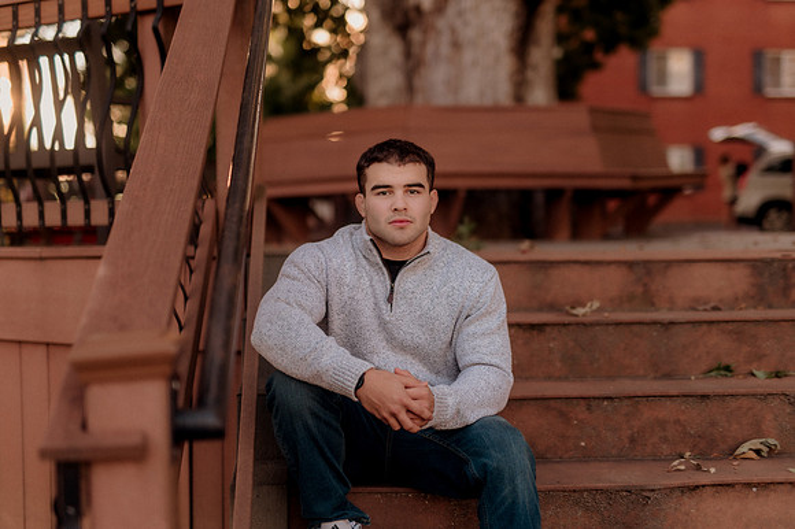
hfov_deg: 38.5
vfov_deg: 26.2
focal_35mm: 52
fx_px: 1139
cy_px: 264
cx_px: 398
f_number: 1.4
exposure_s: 1/1000
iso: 250
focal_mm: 50
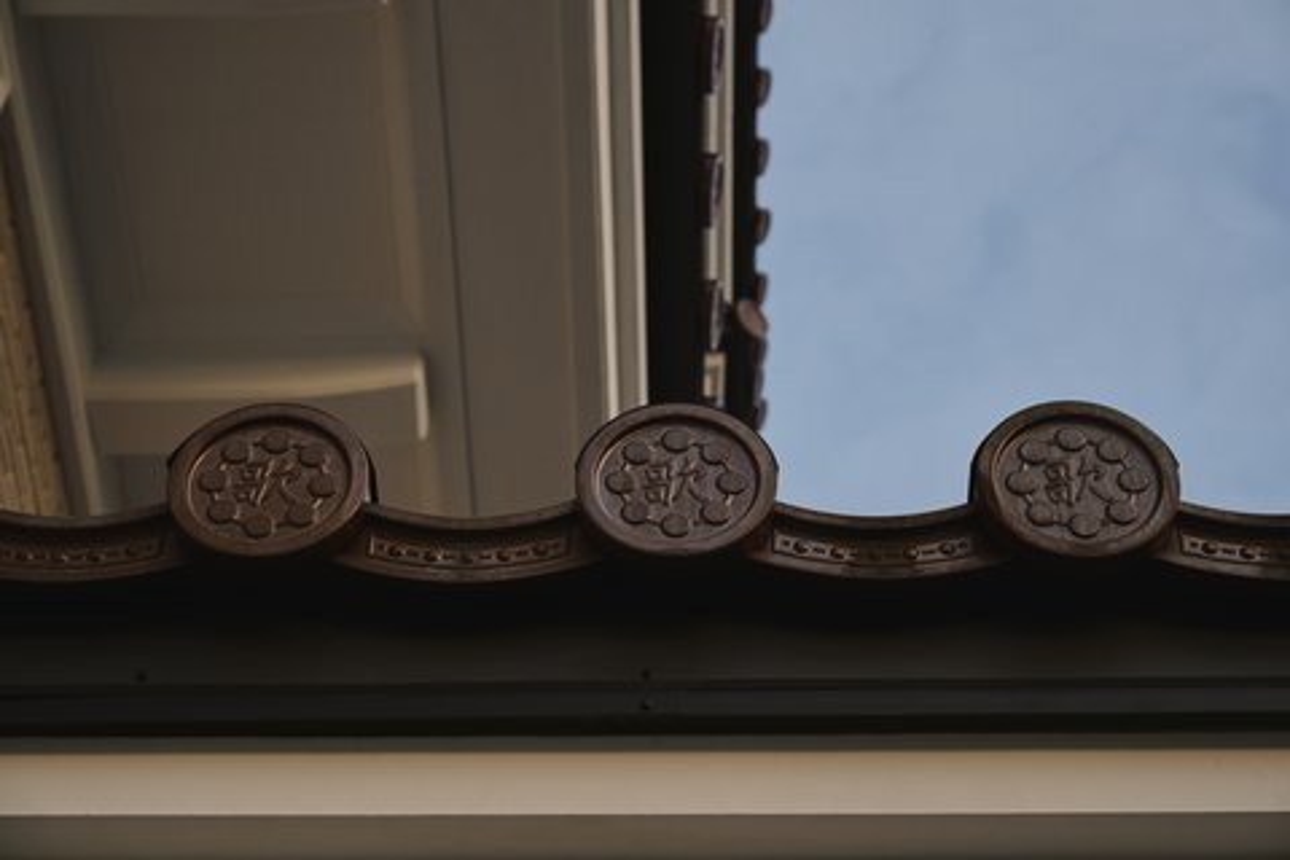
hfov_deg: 32.4
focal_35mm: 62
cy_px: 430
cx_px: 645
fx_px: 2221
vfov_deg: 21.9
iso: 200
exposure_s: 1/160
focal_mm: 62
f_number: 6.3
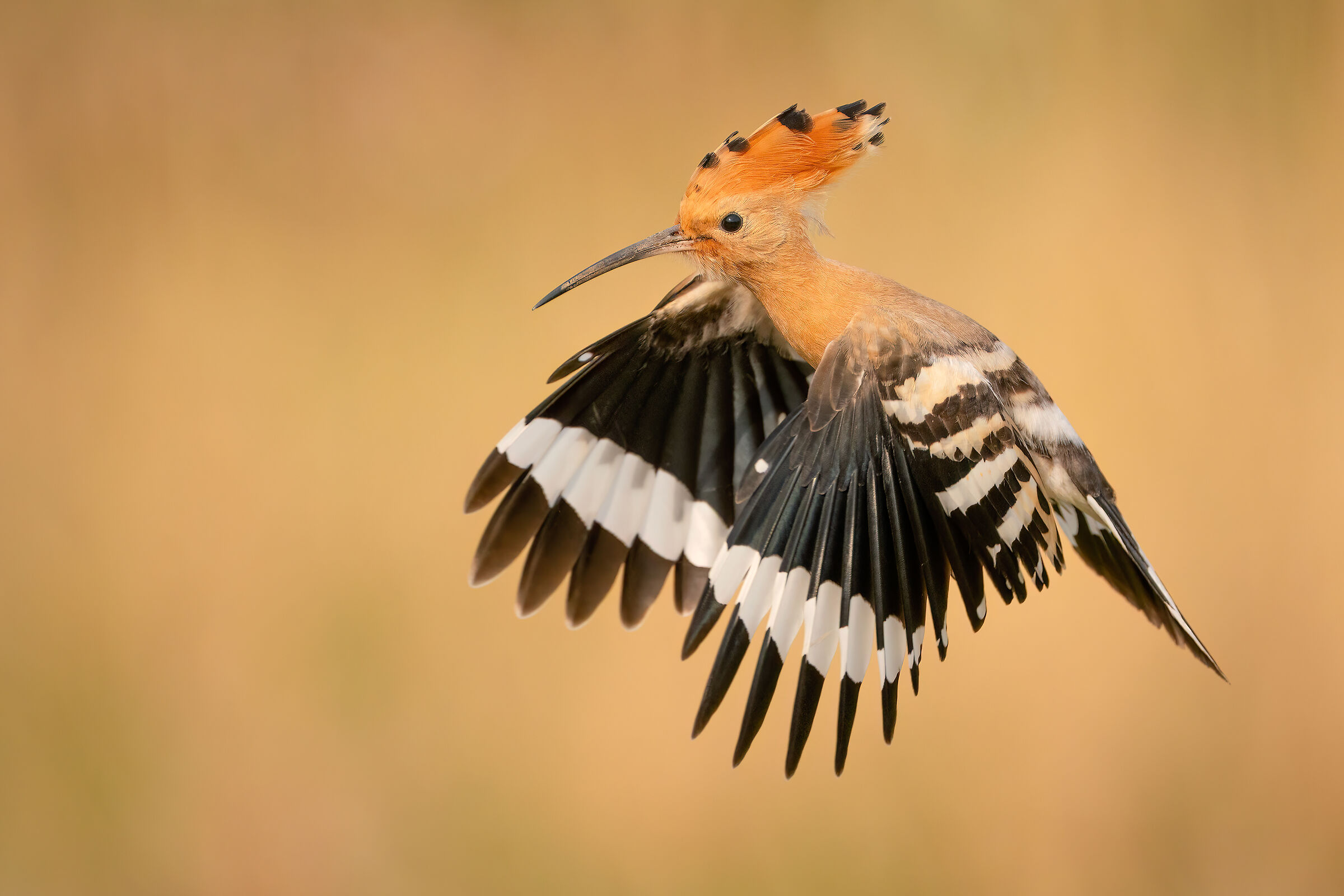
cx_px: 672
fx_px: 22398
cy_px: 448
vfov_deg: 2.3
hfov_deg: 3.4
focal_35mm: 600
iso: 1000
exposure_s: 1/4000
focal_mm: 600
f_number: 6.3
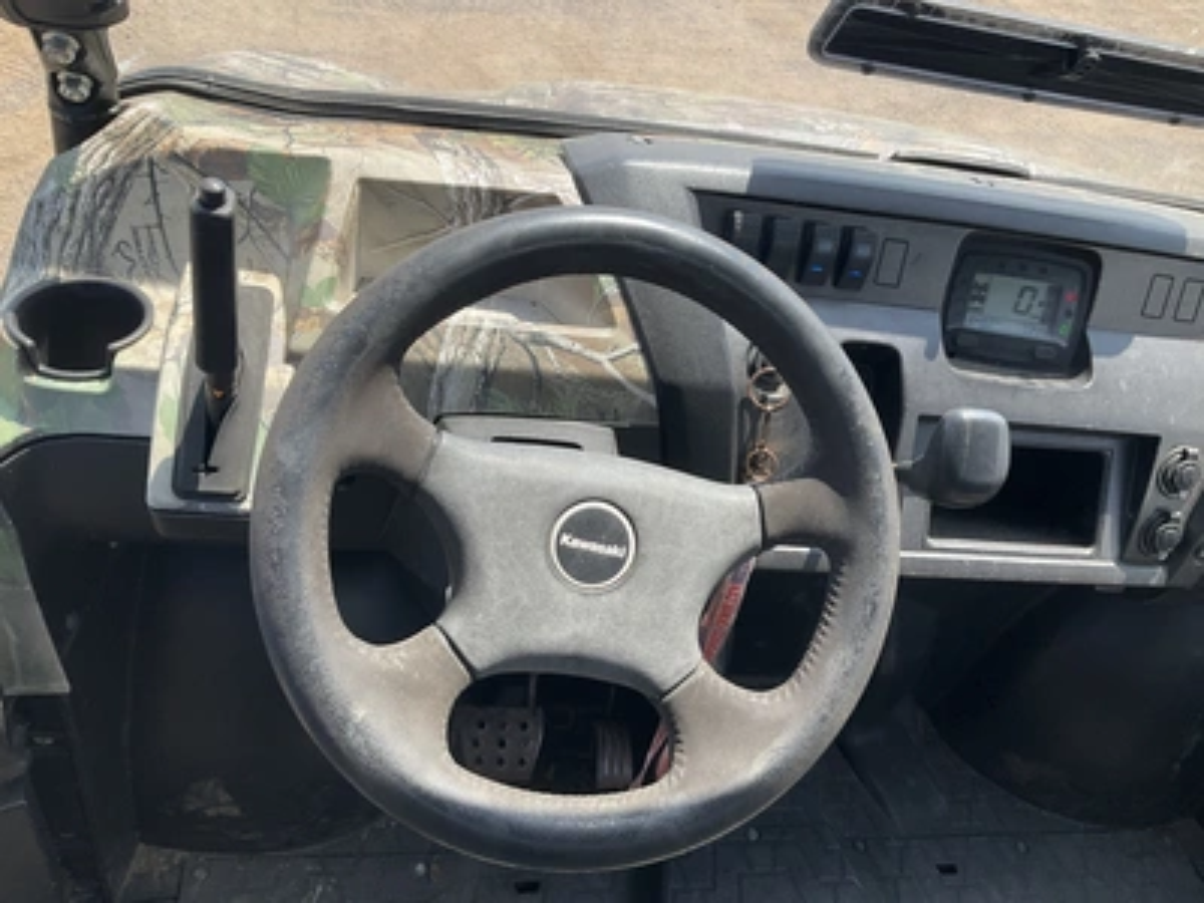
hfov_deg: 61.7
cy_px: 452
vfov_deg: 48.2
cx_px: 602
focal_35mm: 29
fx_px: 1009
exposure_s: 1/620
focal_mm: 3
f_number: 1.8
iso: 25
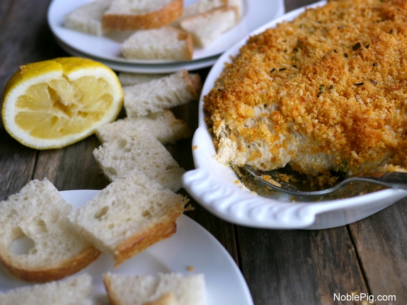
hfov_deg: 38.2
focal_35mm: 50
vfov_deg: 29.1
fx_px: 588
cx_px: 204
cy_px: 152
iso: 100
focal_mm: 25
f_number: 2.5
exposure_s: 1/400
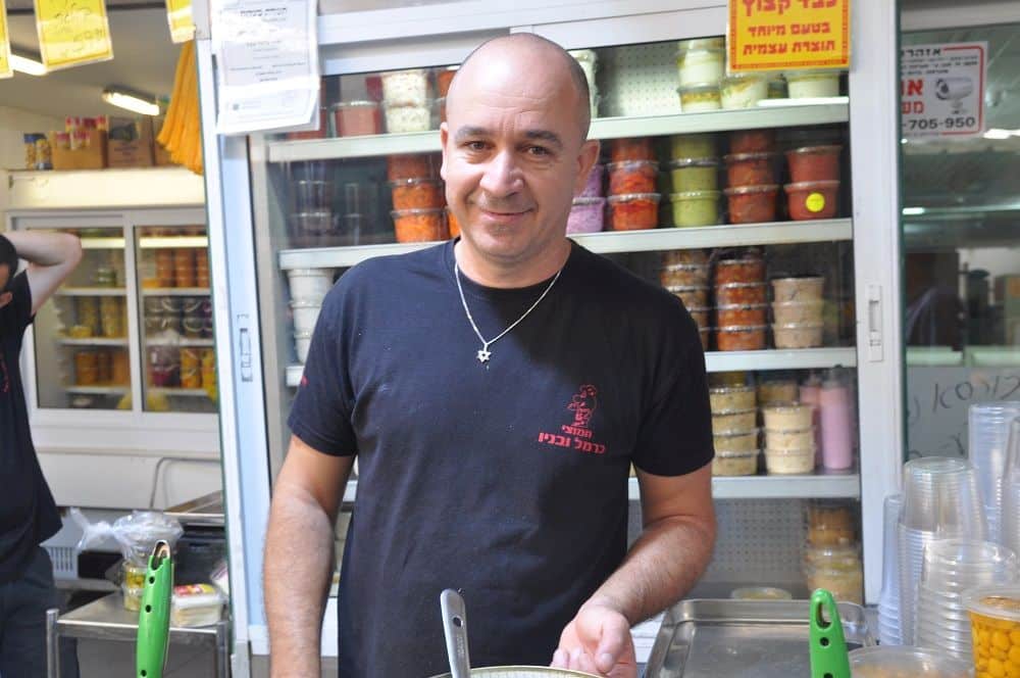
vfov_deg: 32.9
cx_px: 510
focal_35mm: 40
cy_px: 339
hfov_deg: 48.0
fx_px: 1146
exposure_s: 1/30
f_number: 5.6
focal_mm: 27
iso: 400
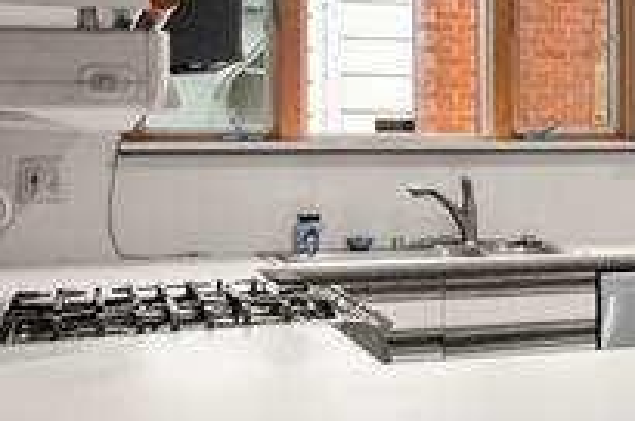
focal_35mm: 85
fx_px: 1497
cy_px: 145
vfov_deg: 16.0
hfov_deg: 19.2
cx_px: 1090
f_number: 5.6
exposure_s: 1/2
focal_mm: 11.5
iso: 640
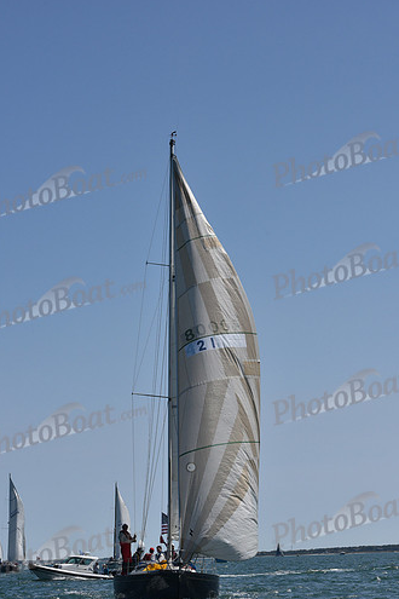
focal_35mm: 82
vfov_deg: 24.7
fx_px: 1363
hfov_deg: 16.7
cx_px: 210
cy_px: 349
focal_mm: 70
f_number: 9
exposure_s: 1/800
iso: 320
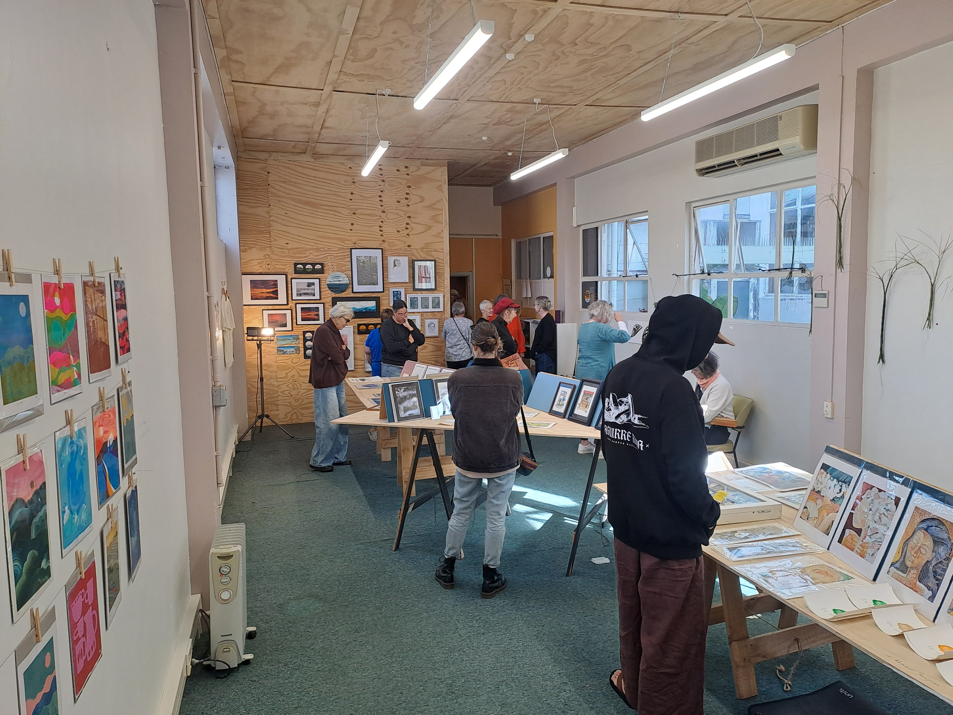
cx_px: 476
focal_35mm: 25
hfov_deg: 69.4
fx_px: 688
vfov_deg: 54.9
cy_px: 358
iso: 50
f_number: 1.8
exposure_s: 1/100
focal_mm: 4.65
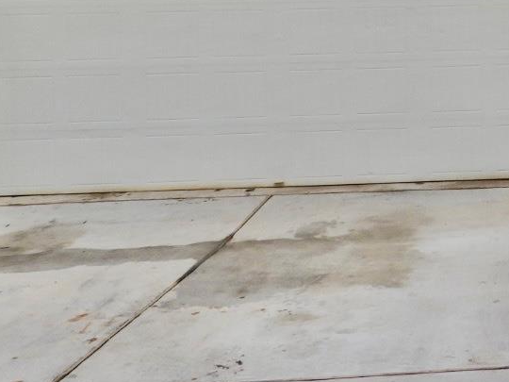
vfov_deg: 21.9
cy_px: -25
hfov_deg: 27.5
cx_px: 568
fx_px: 941
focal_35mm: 64
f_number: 2.8
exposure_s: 1/800
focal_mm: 4.3
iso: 100
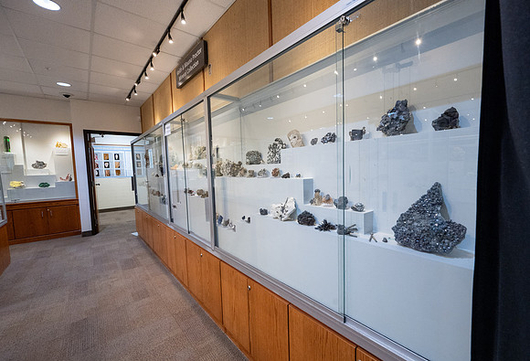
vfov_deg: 76.1
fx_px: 231
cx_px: 294
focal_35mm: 16
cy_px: 188
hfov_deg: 97.6
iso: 3200
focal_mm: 14
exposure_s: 1/125
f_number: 6.3
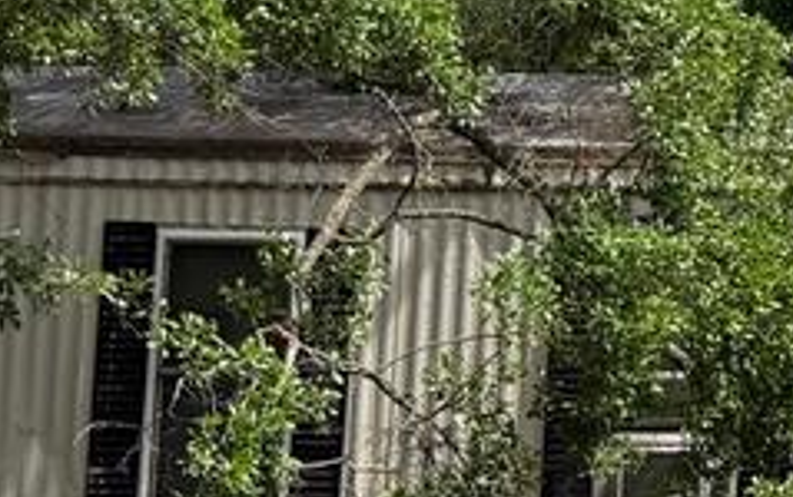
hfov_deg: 12.0
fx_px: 3311
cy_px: 70
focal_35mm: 153
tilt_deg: +6.5
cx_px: 1639
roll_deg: +0.1
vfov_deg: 8.6
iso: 80
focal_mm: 6.76
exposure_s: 1/2611
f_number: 1.78
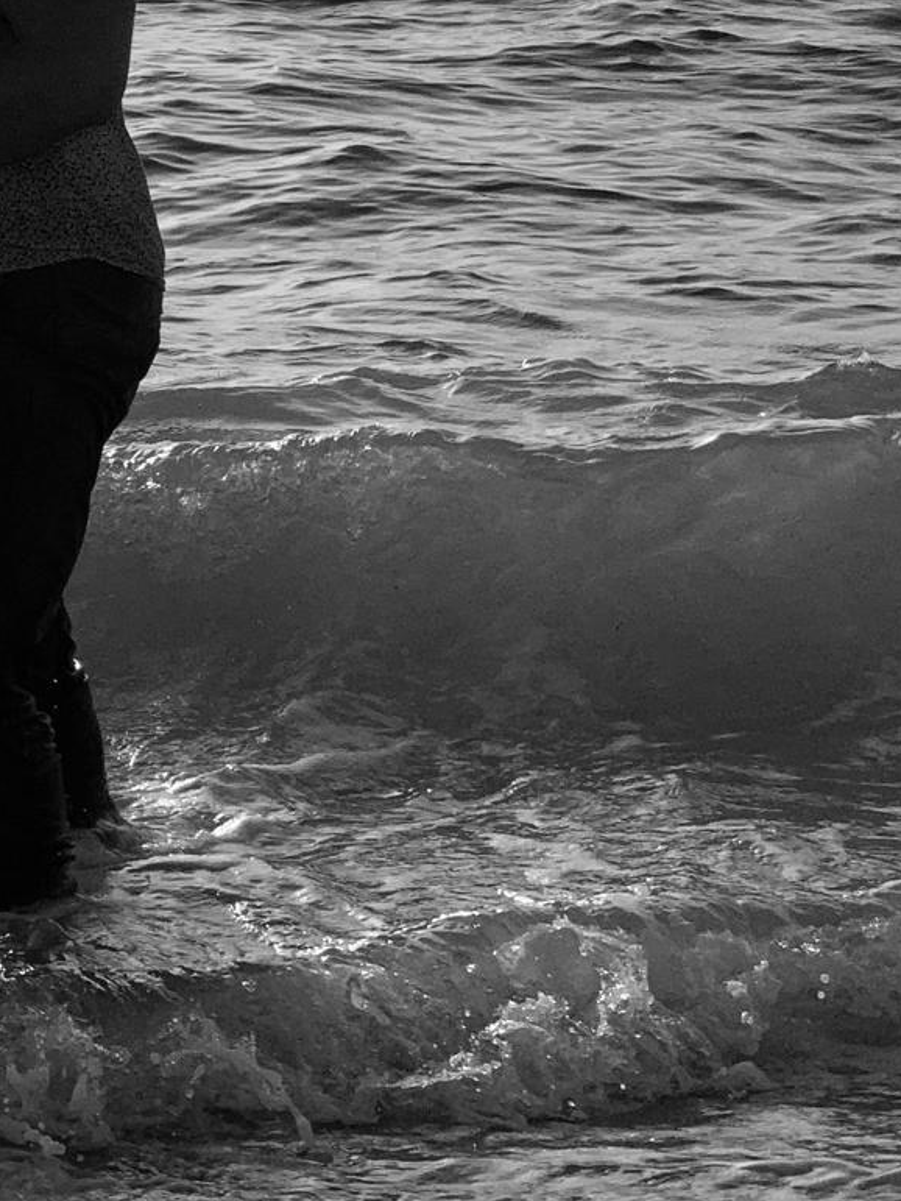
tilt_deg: -2.7
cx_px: -156
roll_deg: -0.2
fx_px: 4683
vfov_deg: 14.4
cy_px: 55
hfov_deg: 10.8
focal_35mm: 135
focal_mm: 6
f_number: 2.4
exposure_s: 1/5988
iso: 16
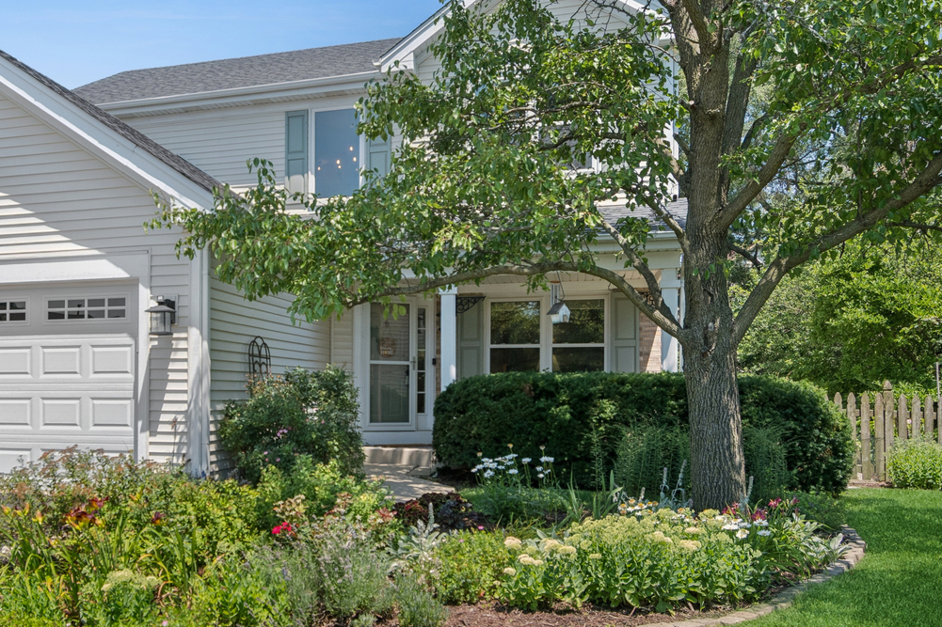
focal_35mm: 34
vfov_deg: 38.9
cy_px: 319
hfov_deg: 54.1
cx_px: 279
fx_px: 889
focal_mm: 14
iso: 250
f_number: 8
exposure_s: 1/250
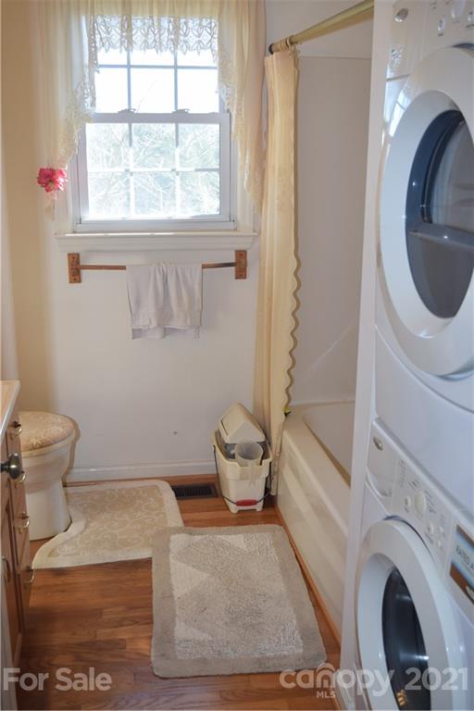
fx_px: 770
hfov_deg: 34.2
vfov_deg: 49.6
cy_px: 356
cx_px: 237
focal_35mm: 39
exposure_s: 1/125
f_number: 5.6
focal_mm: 26
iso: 400
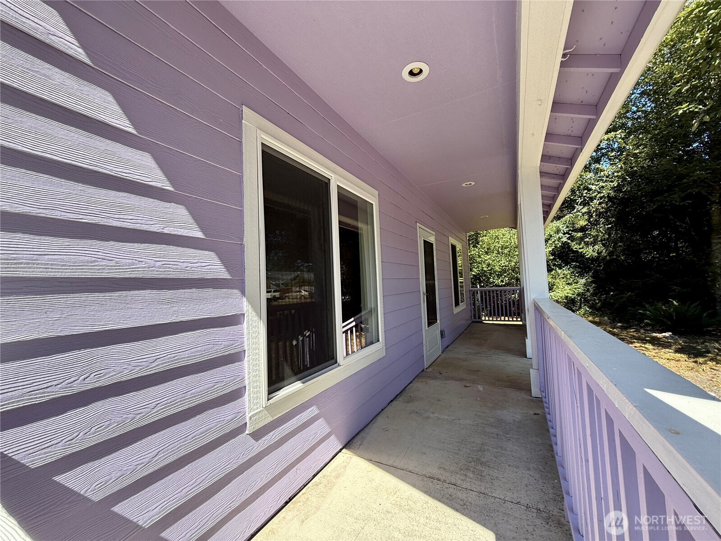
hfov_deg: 102.1
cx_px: 360
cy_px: 270
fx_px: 292
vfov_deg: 85.7
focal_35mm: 14
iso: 64
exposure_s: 1/465
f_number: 2.2
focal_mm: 2.22
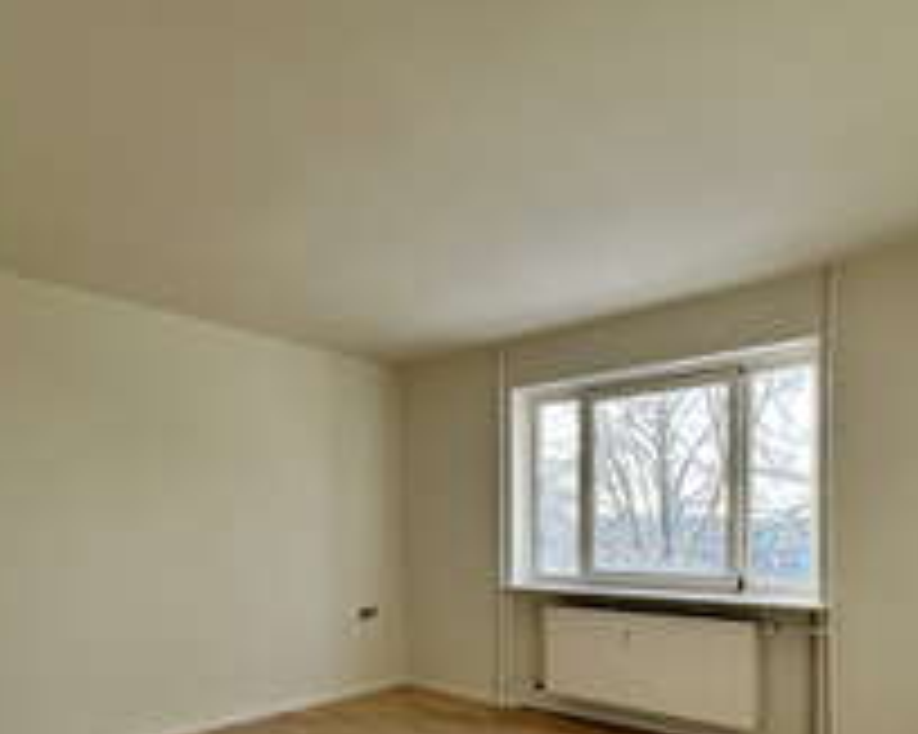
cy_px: 549
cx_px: 497
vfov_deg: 54.2
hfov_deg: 68.0
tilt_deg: -0.9
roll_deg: +0.6
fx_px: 679
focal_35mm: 25
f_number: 2.2
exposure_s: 1/223
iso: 40
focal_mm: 2.22
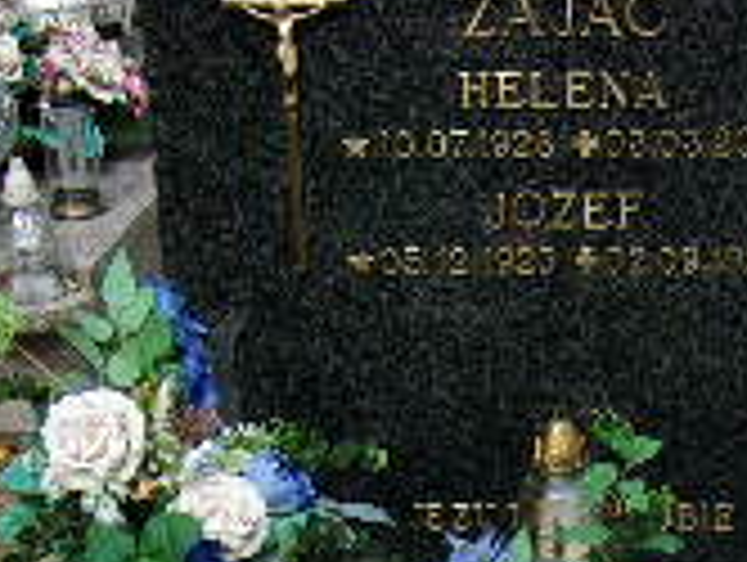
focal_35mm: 104
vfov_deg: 13.8
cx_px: 518
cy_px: 697
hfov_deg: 18.8
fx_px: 2248
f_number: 10.4
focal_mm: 4.9
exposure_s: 1/70
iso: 80
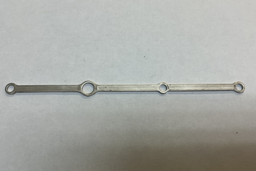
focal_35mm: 31
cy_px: 83
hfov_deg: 60.3
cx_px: 128
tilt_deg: -70.4
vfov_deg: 42.3
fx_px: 220
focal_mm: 3
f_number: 1.8
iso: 25
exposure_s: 1/120
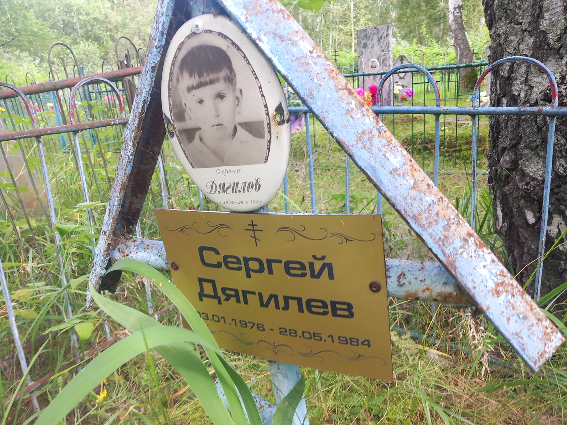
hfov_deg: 65.3
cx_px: 284
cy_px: 212
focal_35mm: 27
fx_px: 442
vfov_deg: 51.4
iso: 53
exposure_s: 1/101
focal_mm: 4
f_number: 1.8
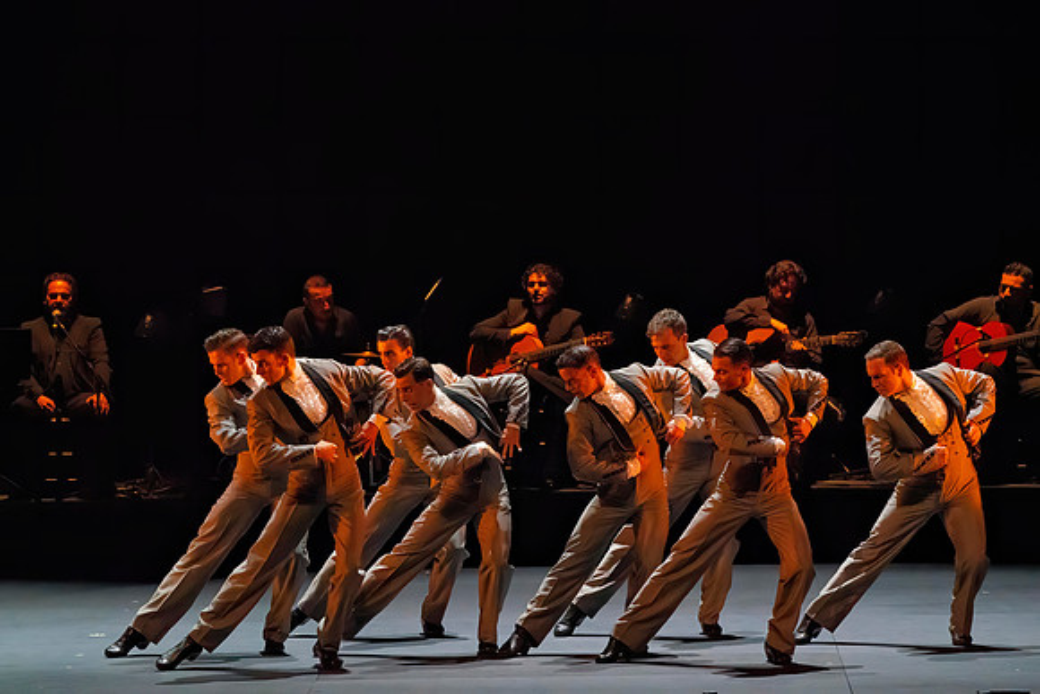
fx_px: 7310
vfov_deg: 5.4
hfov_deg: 8.1
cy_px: 347
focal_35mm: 253
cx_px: 520
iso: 25600
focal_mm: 253
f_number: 13
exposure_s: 1/400
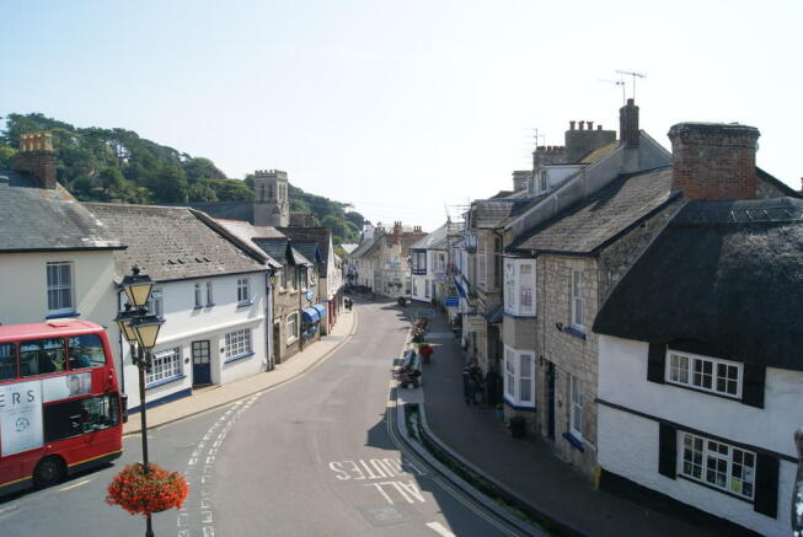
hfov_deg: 67.3
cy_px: 268
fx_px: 603
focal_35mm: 27
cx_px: 402
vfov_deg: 48.0
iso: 100
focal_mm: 18
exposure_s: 1/160
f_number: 13
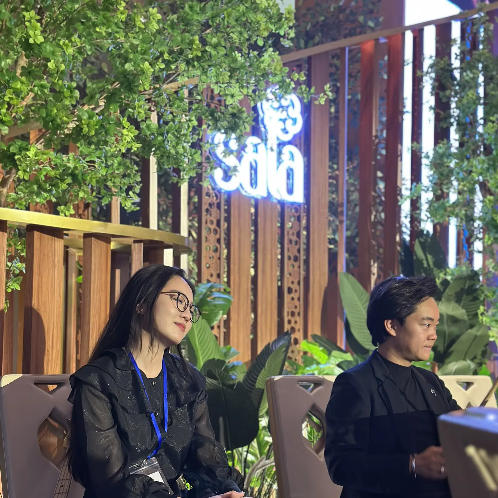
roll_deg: -0.4
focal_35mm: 57
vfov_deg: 29.8
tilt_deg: +1.2
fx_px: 928
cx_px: 250
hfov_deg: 30.0
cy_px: 334
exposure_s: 1/51
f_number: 1.78
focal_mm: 6.86
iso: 400
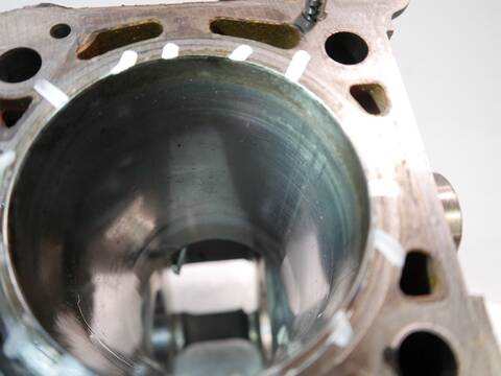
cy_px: 188
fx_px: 405
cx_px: 250
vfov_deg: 49.7
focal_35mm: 28
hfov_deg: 63.4
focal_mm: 14
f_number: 3.5
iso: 2000
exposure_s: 1/125
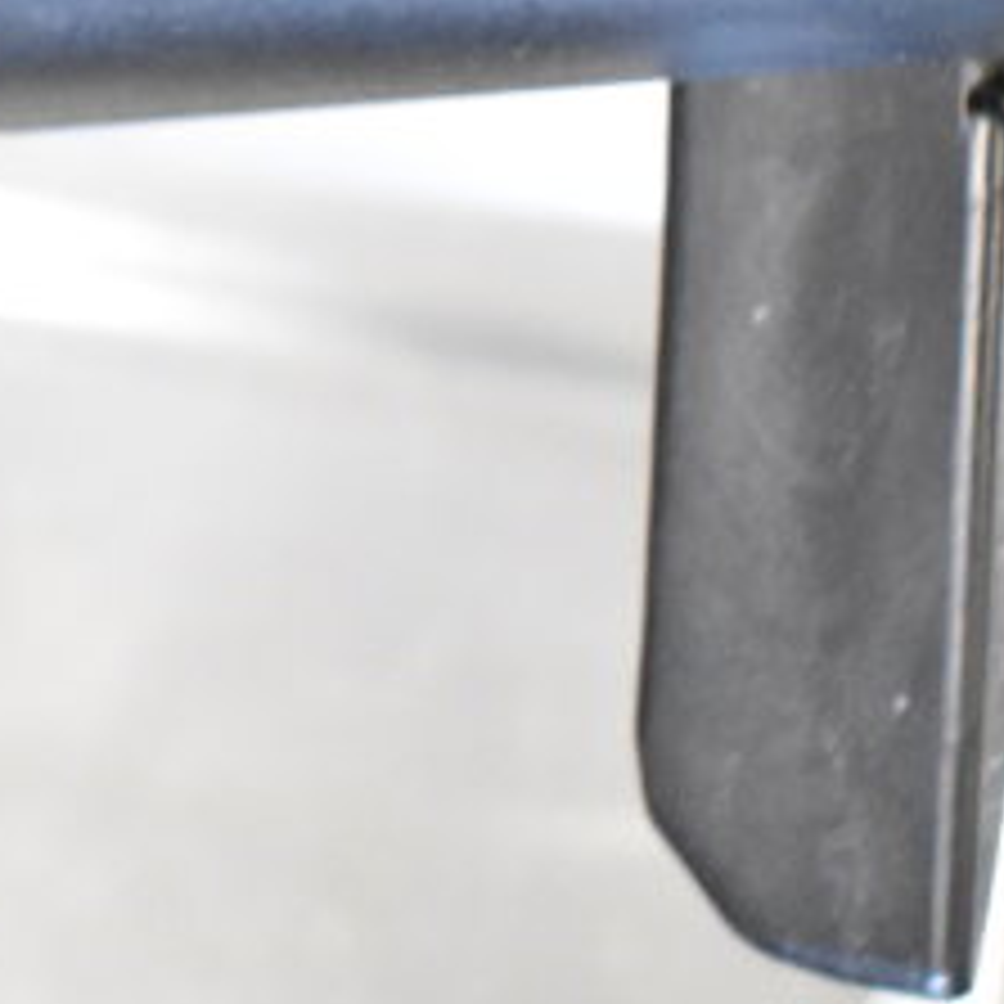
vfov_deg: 12.2
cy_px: -538
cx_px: 297
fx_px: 4463
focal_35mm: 136
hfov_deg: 12.8
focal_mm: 26
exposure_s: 1/50
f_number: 4
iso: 6400
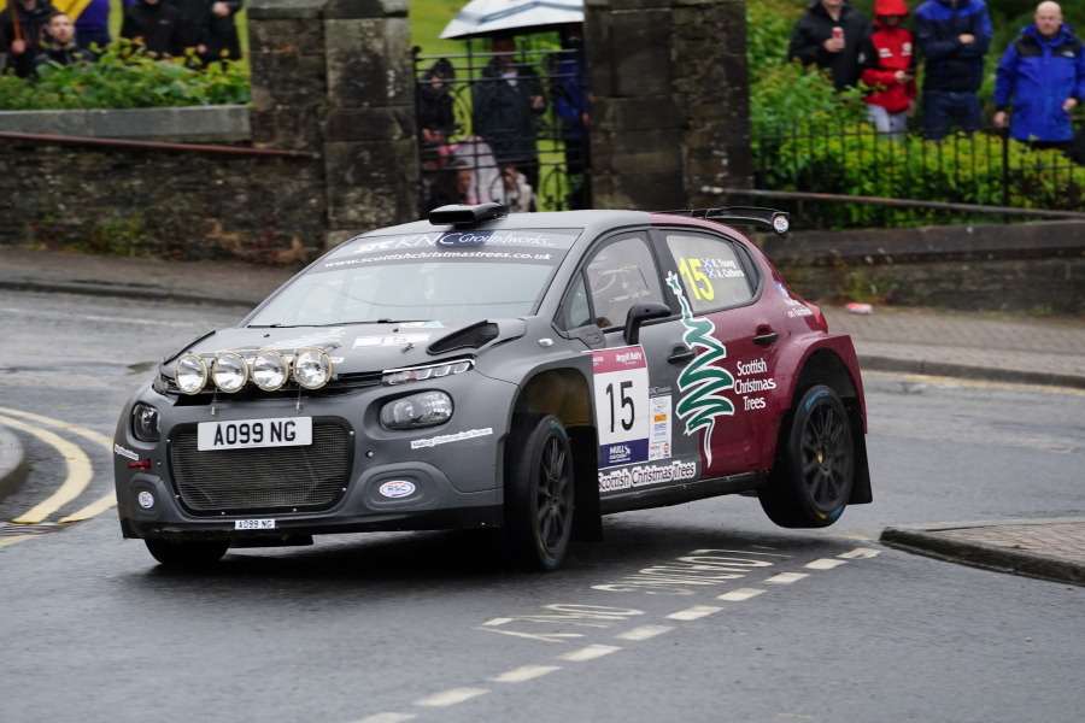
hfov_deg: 11.7
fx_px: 5304
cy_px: 362
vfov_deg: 7.8
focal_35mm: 176
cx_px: 542
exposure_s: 1/400
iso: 2000
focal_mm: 176
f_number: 4.5
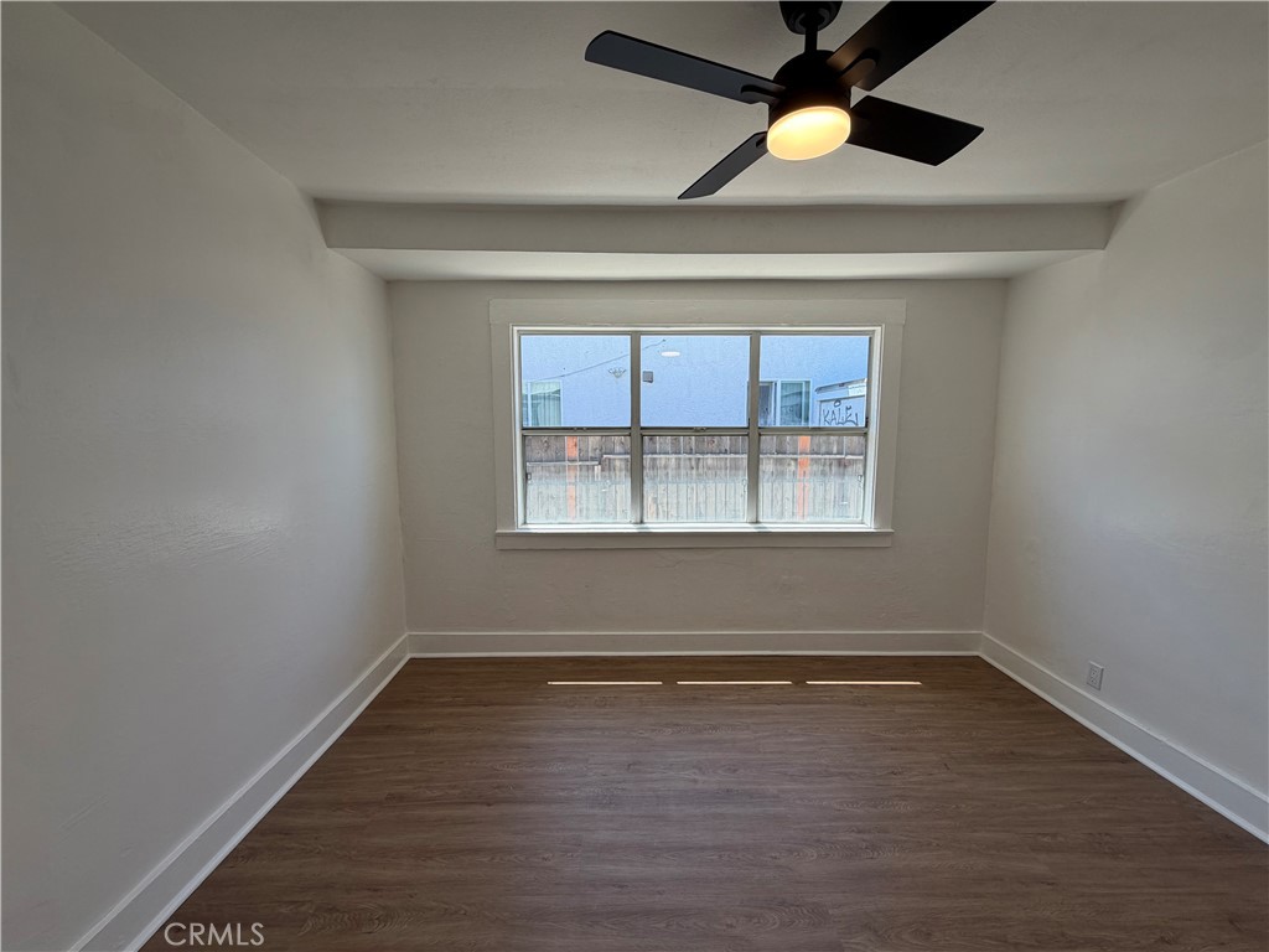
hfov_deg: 102.1
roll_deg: +0.2
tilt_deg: -5.9
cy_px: 476
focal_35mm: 14
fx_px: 513
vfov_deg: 85.7
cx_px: 634
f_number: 2.2
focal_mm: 2.22
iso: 40
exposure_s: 1/168
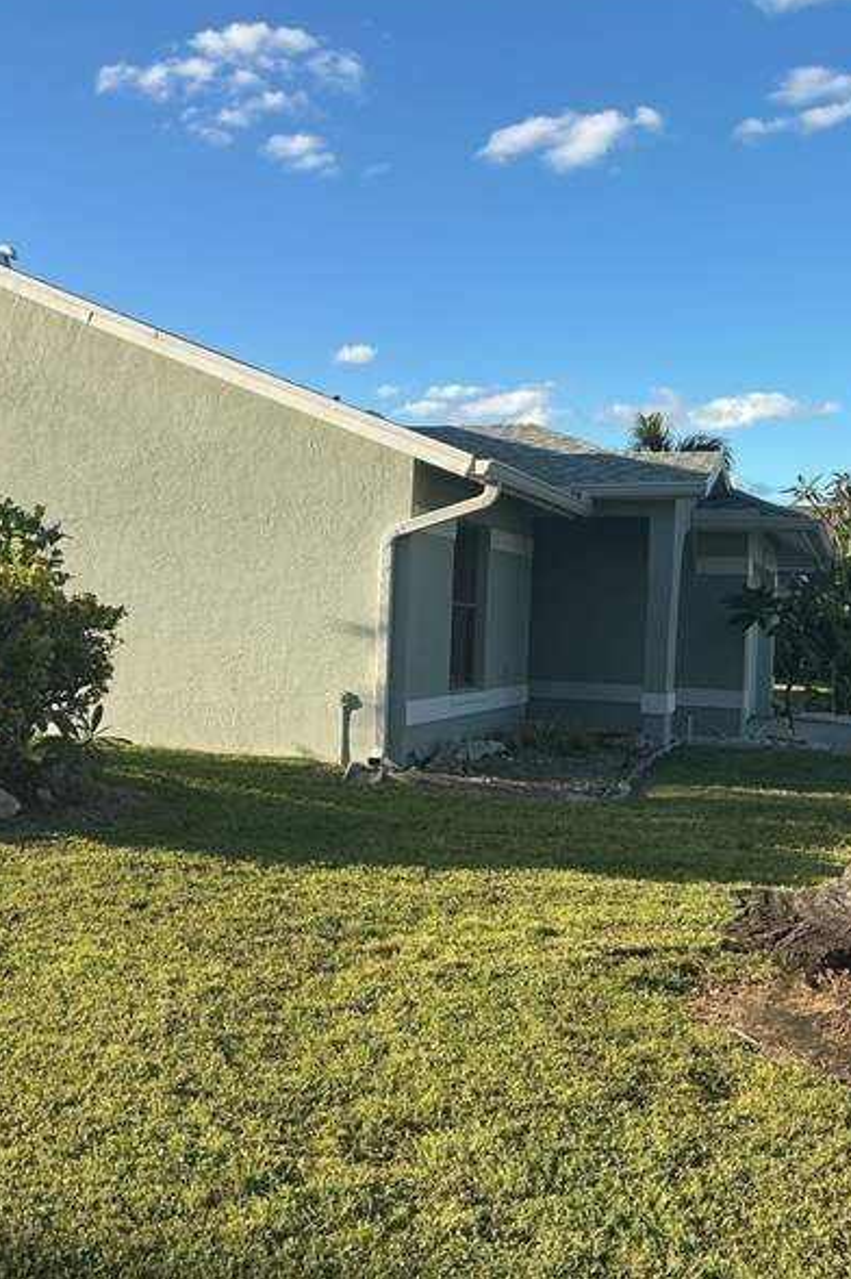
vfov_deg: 47.4
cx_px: 117
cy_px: 630
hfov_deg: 31.4
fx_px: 1455
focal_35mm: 41
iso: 25
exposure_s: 1/1098
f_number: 1.8
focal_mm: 3
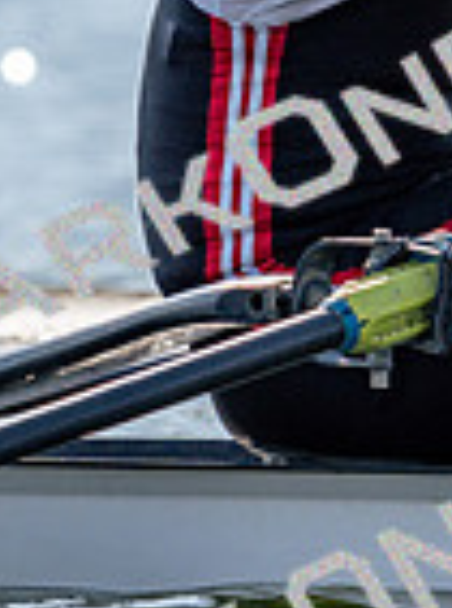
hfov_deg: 1.1
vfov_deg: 1.5
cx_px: 413
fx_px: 23051
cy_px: -6
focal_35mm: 1318
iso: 200
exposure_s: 1/1600
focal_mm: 332
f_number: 6.3
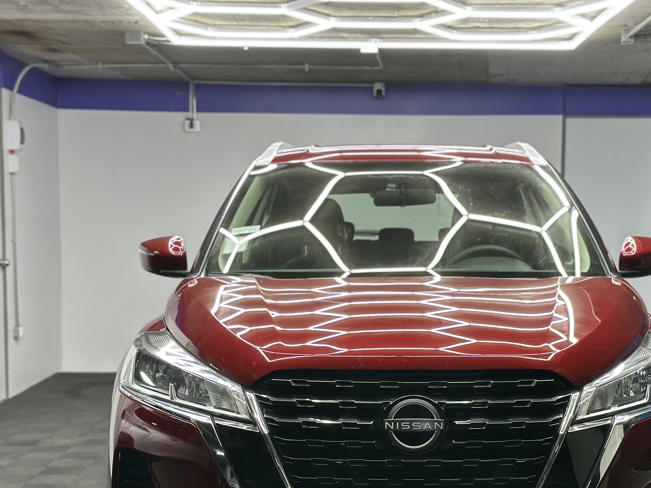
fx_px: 1241
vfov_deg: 22.2
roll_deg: -0.2
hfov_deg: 29.3
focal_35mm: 66
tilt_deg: -5.3
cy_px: 323
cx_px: 405
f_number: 1.78
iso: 80
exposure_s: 1/50
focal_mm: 6.86
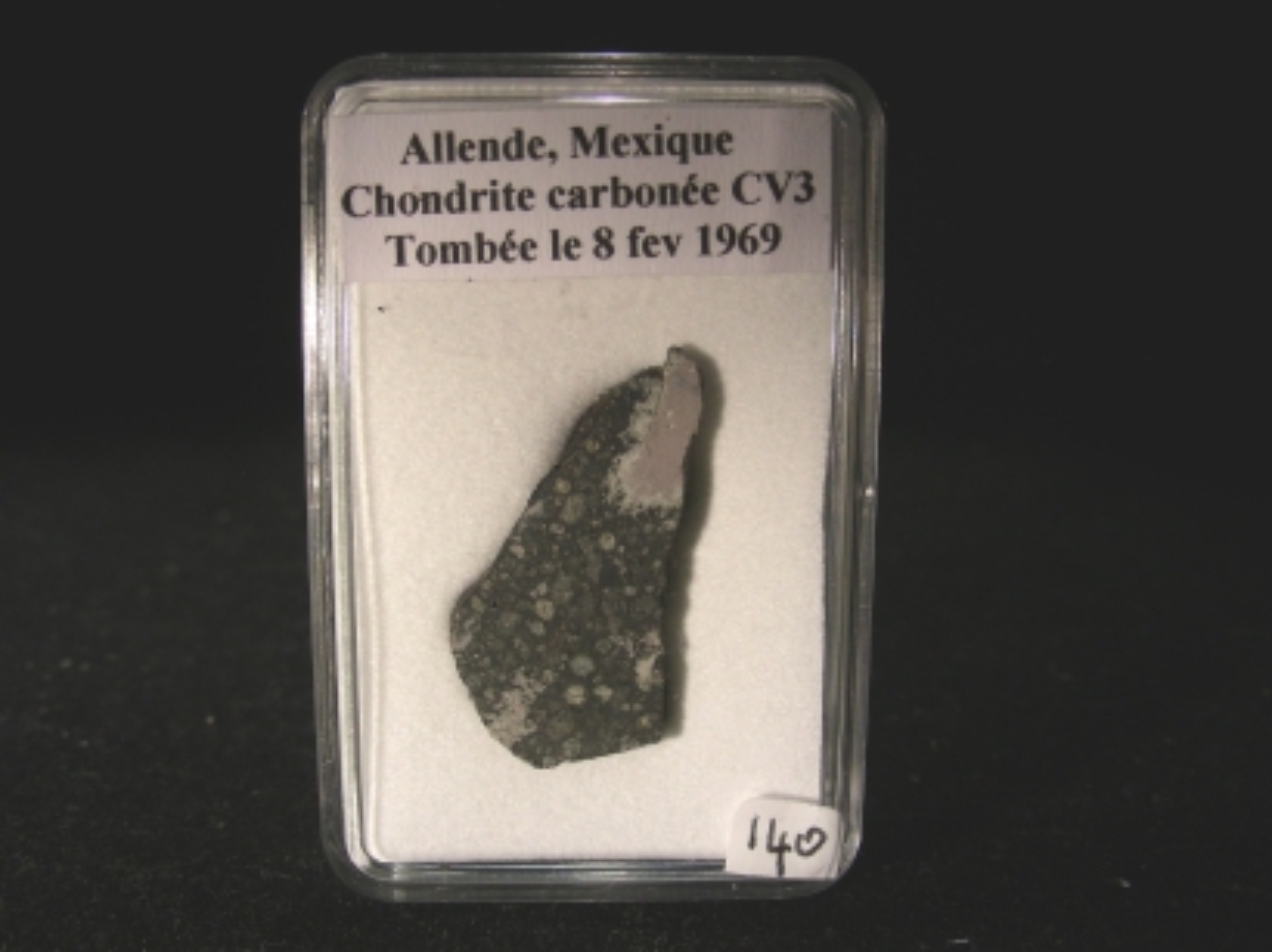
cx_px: 636
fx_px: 1506
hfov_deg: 45.8
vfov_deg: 35.1
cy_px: 476
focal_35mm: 41
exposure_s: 1/110
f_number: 3.5
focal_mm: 6.8
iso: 50
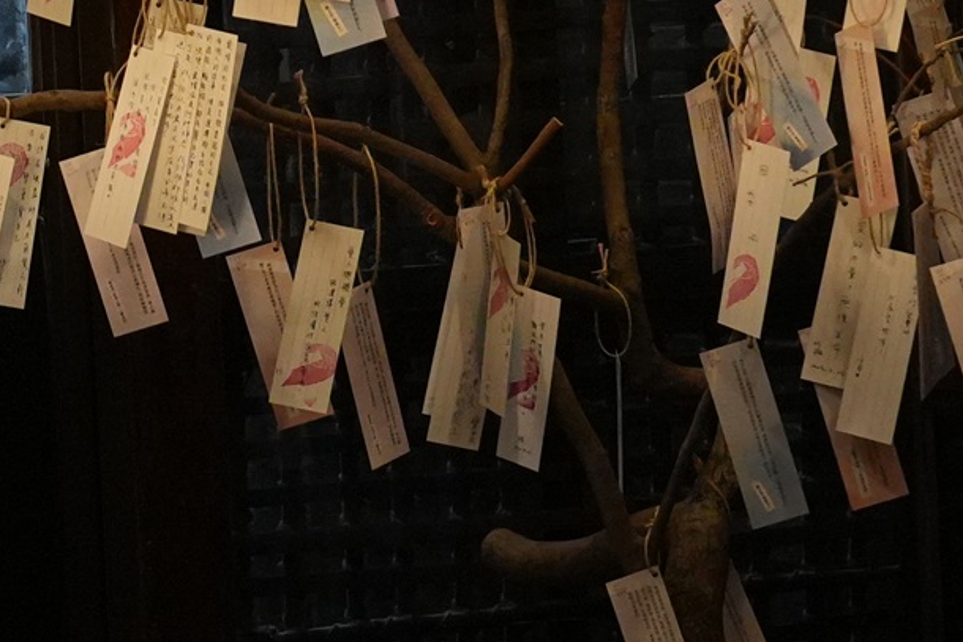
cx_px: -292
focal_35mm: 143
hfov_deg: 13.8
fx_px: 3826
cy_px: 125
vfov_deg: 9.6
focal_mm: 23.5
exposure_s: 1/500
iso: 2500
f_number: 2.8
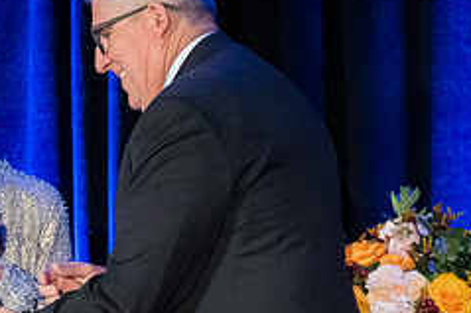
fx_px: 2850
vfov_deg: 6.3
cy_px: 240
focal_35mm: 218
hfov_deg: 9.3
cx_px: -69
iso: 10000
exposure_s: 1/125
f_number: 4
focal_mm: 60
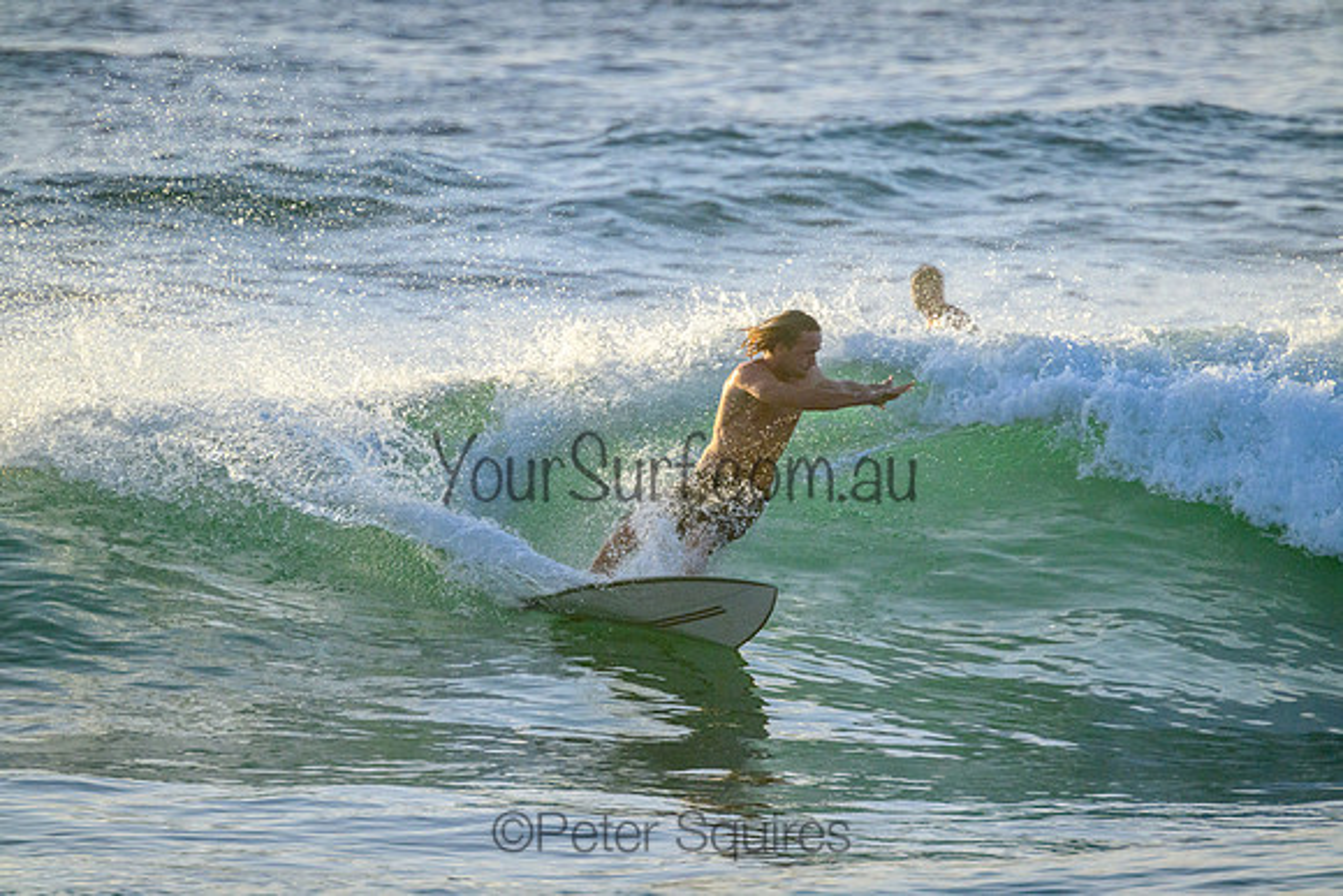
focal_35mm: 800
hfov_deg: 2.6
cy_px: 448
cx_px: 672
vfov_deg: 1.7
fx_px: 29850
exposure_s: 1/2000
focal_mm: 800
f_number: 11
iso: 1600
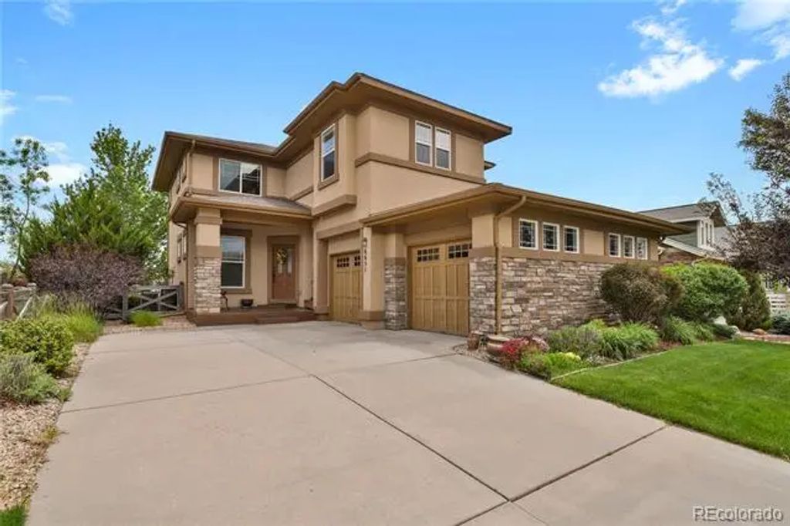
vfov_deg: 70.4
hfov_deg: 93.3
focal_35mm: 17
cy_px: 263
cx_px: 395
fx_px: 373
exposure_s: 1/125
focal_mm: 17
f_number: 8
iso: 250
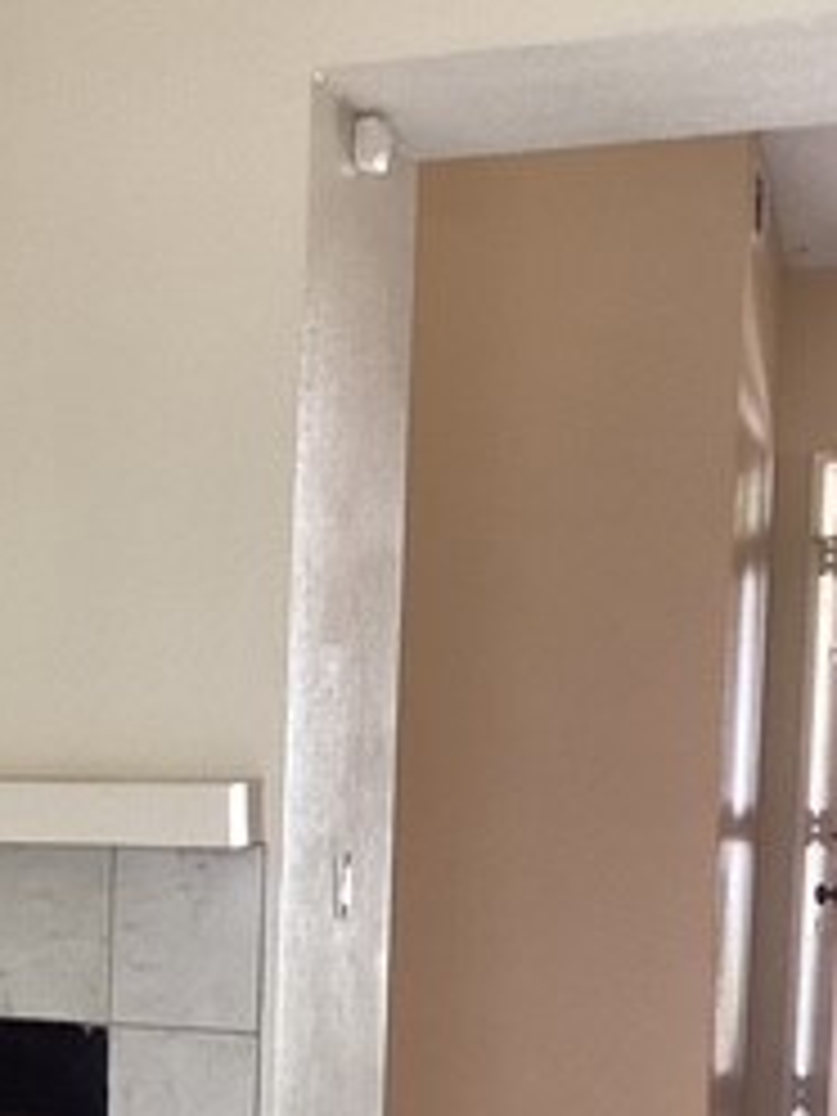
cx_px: -414
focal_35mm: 80
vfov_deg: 23.8
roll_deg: +0.3
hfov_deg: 16.8
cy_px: 972
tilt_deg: -9.1
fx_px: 2579
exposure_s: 1/60
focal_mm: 3.3
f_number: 2.4
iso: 200
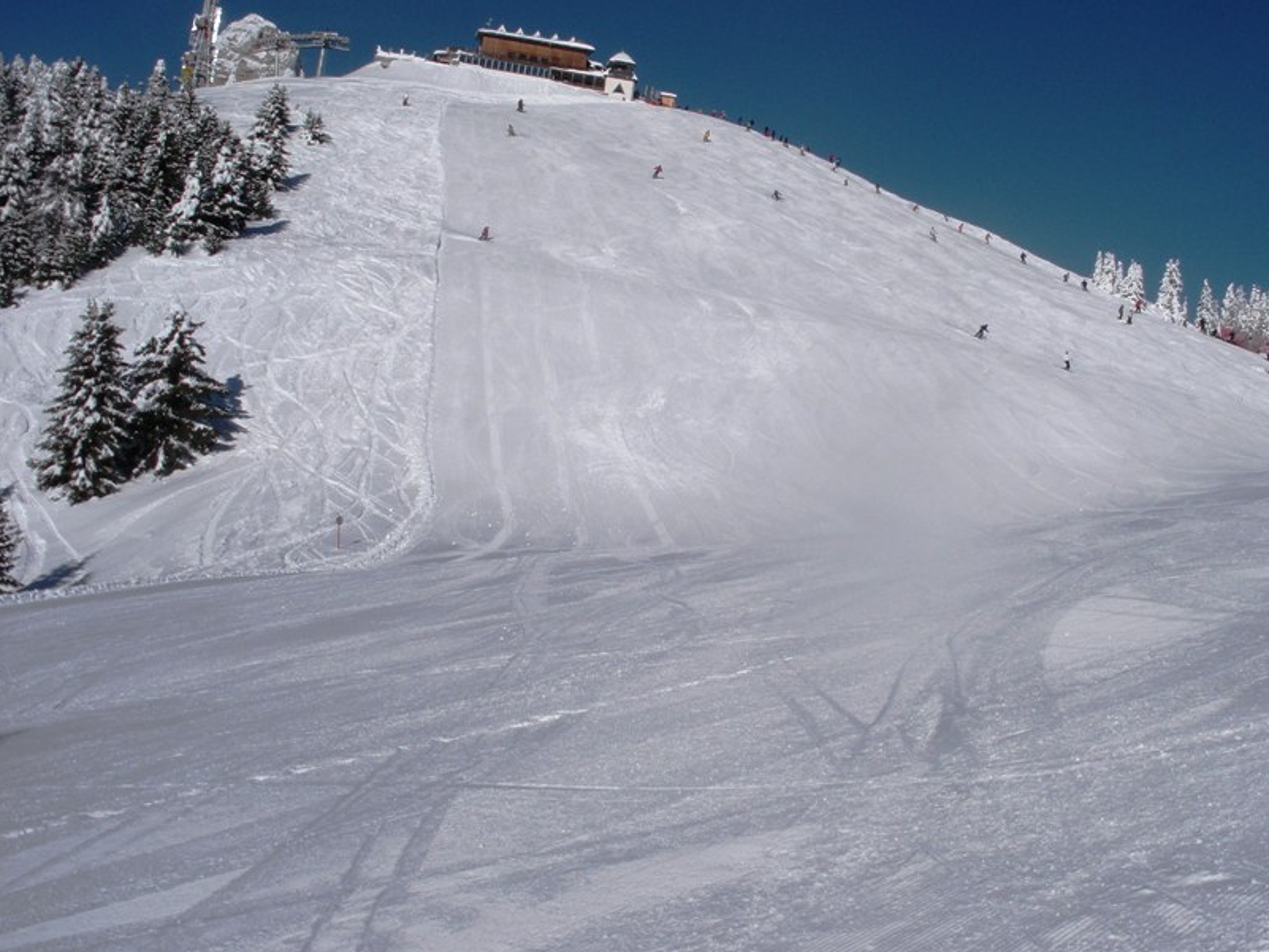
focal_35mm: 46
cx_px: 778
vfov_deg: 31.5
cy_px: 406
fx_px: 1687
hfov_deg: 41.0
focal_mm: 6.3
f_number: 5.6
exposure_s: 1/1272
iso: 64
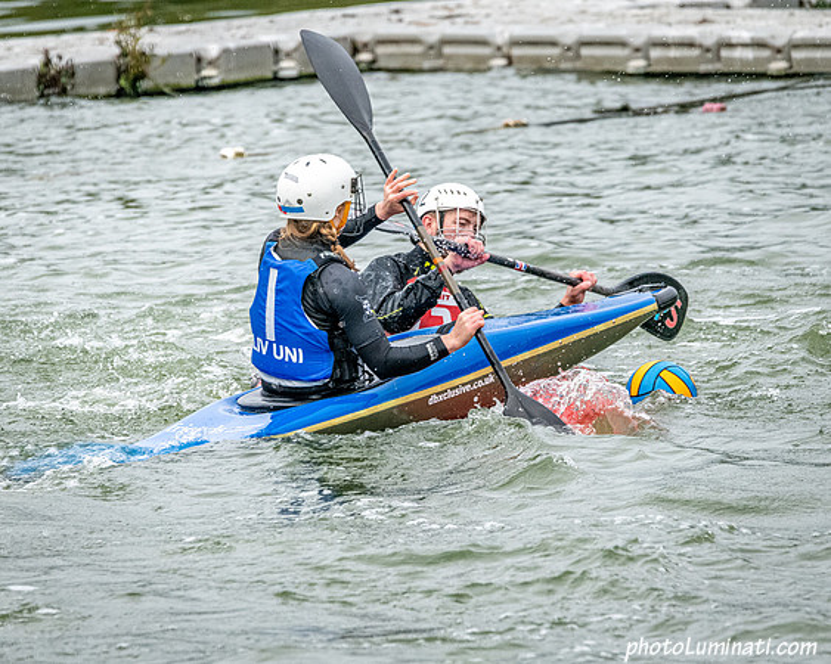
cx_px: 412
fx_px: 12490
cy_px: 372
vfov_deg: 3.0
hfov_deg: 3.8
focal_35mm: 508
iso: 3200
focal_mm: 400
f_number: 7.1
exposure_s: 1/2000
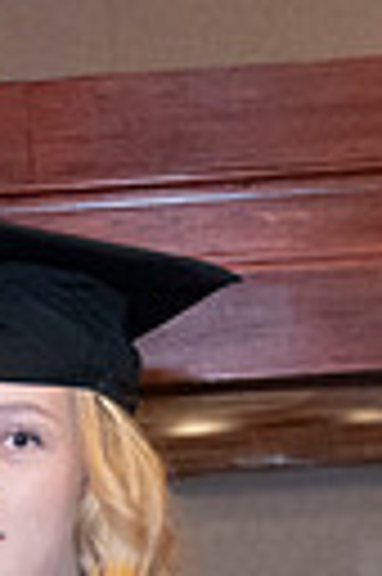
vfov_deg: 8.5
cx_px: -390
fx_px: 3686
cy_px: 1076
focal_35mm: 231
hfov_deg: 5.8
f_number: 5.6
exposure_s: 1/125
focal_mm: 35
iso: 6400
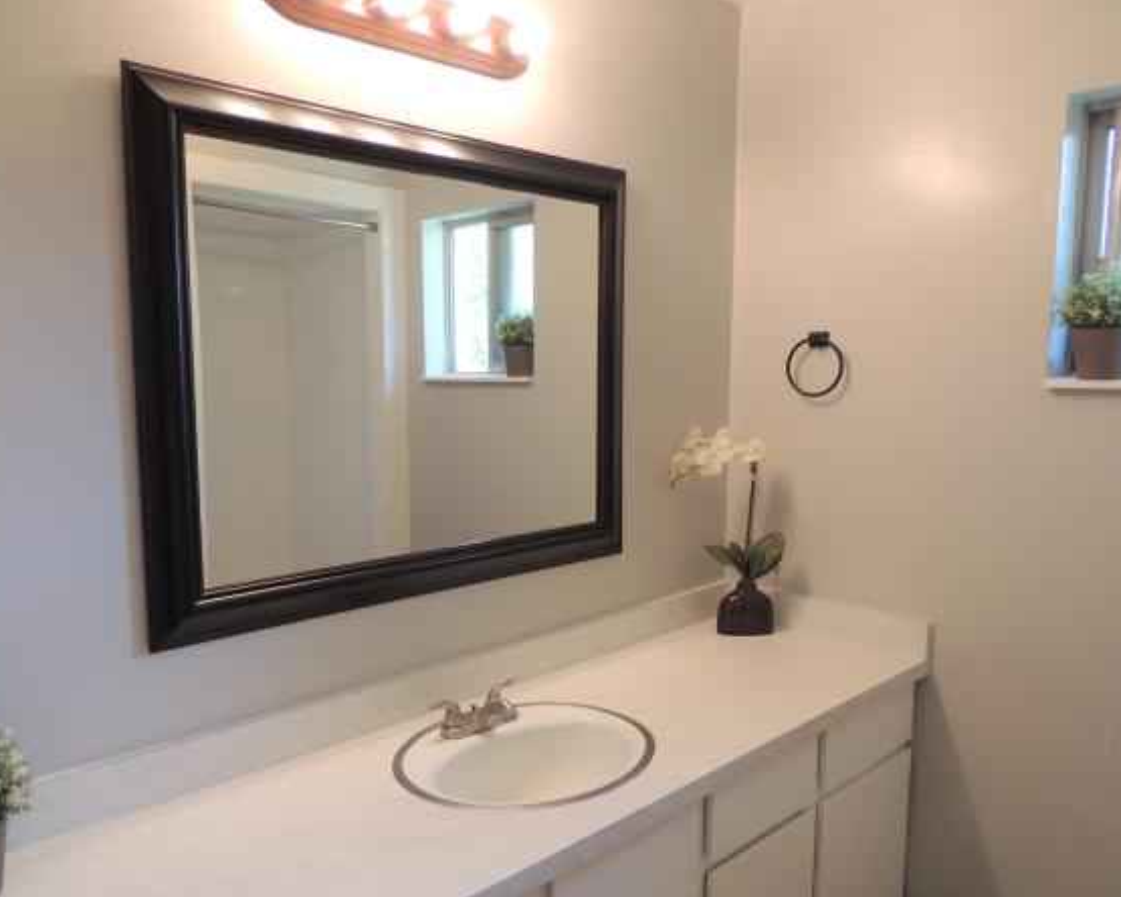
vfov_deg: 53.1
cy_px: 481
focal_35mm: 27
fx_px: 896
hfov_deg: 64.0
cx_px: 523
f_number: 3
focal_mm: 4.3
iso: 140
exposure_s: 1/30
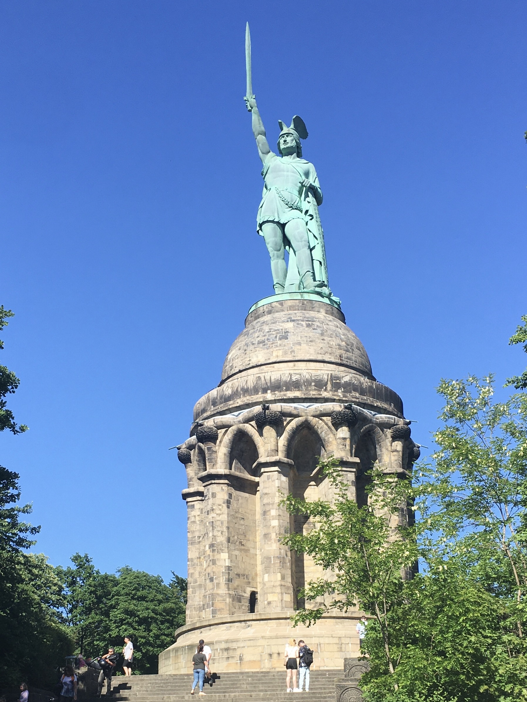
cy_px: 351
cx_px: 264
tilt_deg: +17.2
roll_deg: +1.4
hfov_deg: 48.2
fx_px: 589
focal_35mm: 29
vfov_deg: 61.7
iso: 25
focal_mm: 4.15
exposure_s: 1/1068
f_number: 2.2
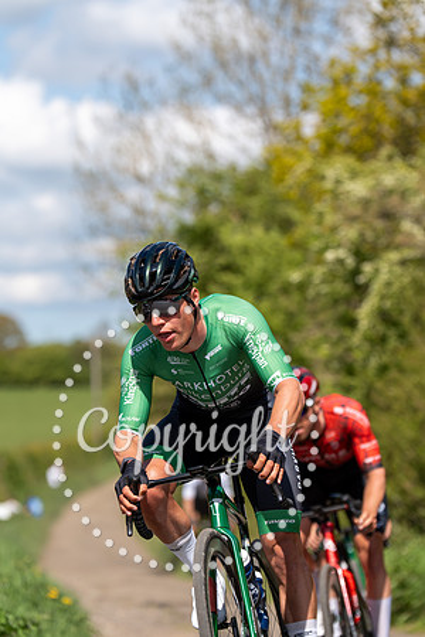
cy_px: 318
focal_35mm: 153
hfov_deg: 9.0
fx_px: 2709
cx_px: 212
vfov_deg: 13.4
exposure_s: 1/1000
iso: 100
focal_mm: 153
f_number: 4
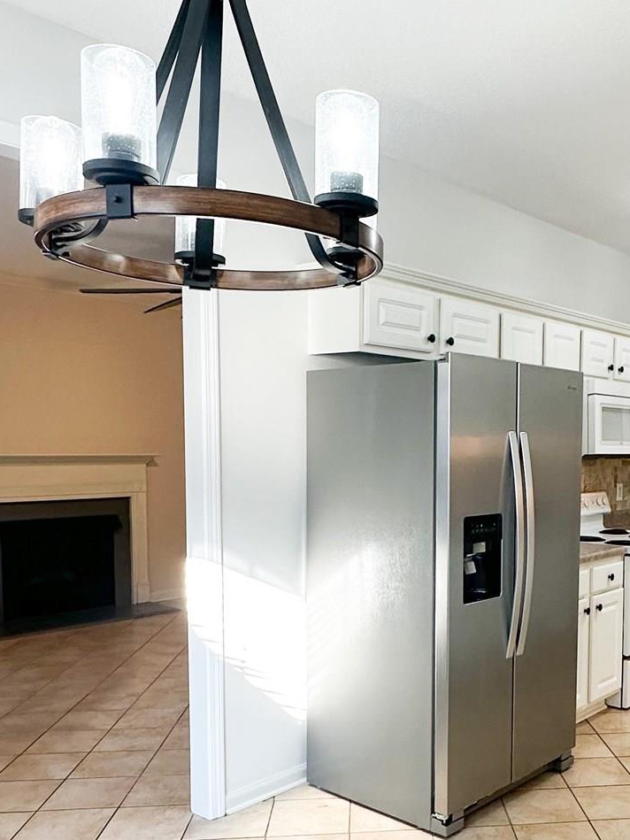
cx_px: 471
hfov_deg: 40.6
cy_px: 502
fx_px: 825
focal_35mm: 34
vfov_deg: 53.6
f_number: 2.2
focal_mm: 2.22
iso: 200
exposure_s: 1/120
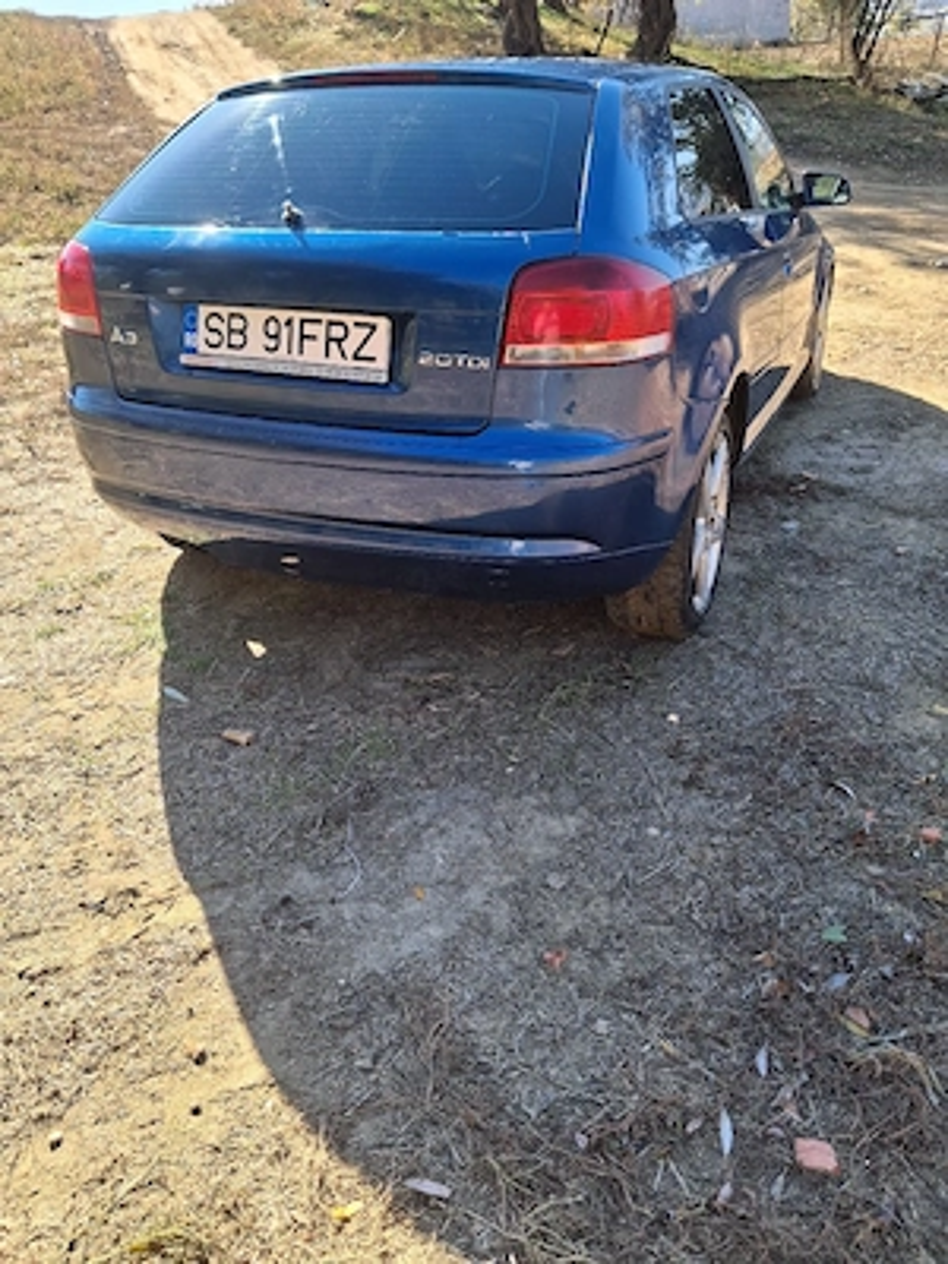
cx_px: 474
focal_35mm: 27
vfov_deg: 65.3
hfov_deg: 51.4
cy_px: 632
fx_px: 986
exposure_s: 1/143
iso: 20
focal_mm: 4
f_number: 1.8
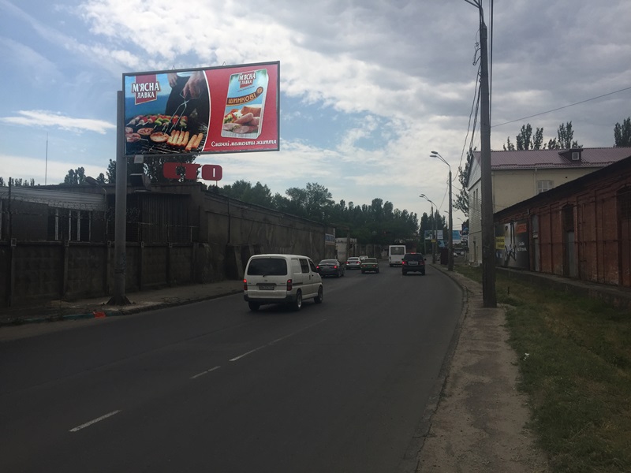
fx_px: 529
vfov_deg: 48.2
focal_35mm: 29
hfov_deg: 61.7
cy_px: 236
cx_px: 316
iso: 32
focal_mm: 4.15
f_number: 2.2
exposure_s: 1/3049
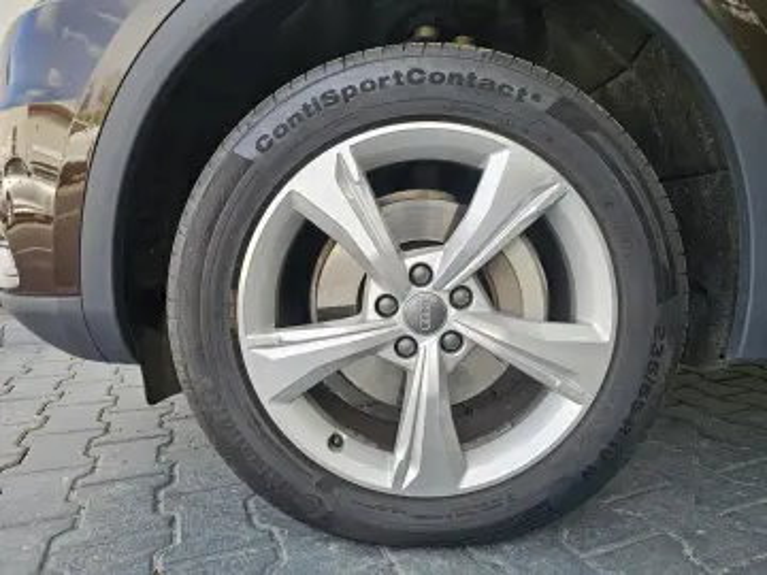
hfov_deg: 73.9
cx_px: 384
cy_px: 288
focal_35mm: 23
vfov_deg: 58.9
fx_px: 510
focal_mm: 6.3
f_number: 1.7
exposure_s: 1/100
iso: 20
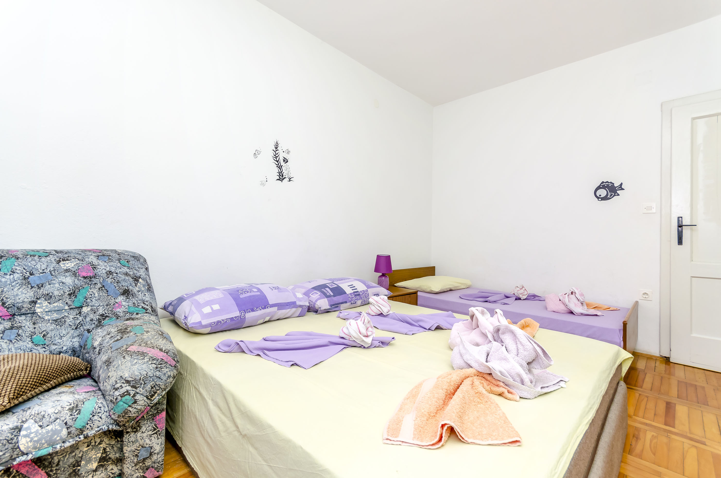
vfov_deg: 77.1
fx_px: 300
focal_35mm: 15
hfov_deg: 100.5
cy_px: 239
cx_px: 360
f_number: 8
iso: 250
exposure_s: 1/100
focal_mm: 10
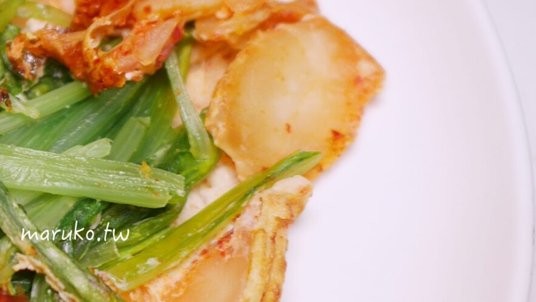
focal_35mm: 95
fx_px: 1350
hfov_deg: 20.2
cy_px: 174
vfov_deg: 12.7
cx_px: -200
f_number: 1.8
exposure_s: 1/160
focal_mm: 15
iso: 200
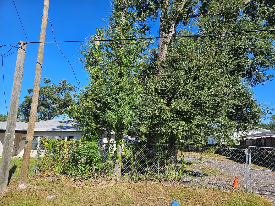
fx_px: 183
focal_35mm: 23
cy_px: 103
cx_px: 138
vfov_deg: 58.9
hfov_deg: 73.9
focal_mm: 5.4
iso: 32
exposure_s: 1/1623
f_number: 1.8
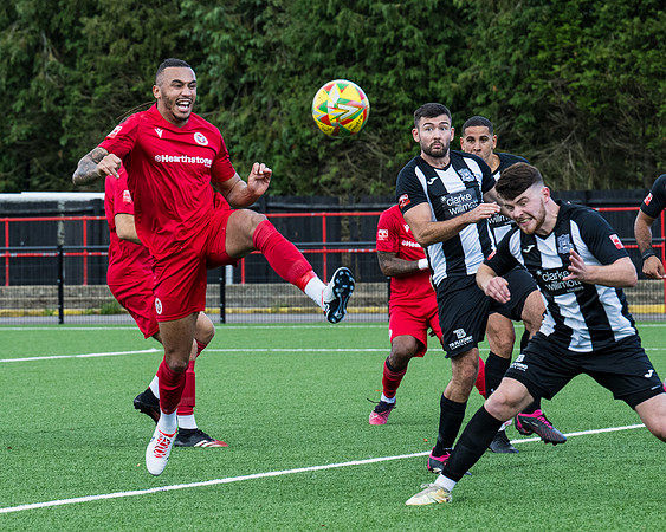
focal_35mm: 213
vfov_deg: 7.3
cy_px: 182
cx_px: 144
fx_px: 4193
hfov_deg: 9.1
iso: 500
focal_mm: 93
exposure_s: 1/1600
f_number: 4
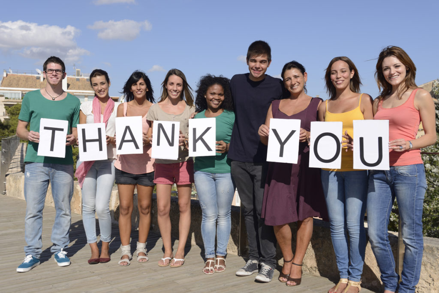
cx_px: 220
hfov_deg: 46.4
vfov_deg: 31.9
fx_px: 512
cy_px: 146
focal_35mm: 42
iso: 100
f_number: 7.1
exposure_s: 1/400
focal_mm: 42
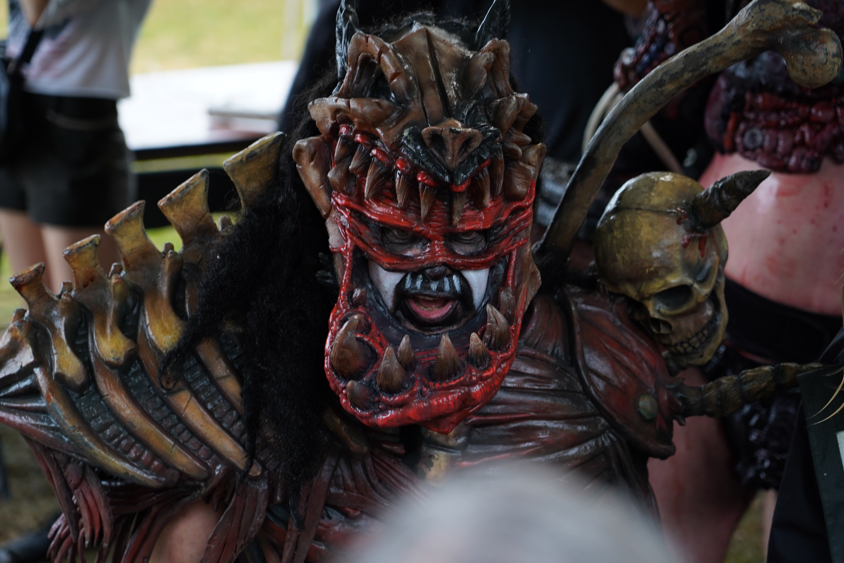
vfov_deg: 13.0
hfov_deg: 19.5
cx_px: 422
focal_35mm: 105
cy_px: 282
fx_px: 2461
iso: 800
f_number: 4
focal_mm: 105
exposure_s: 1/125
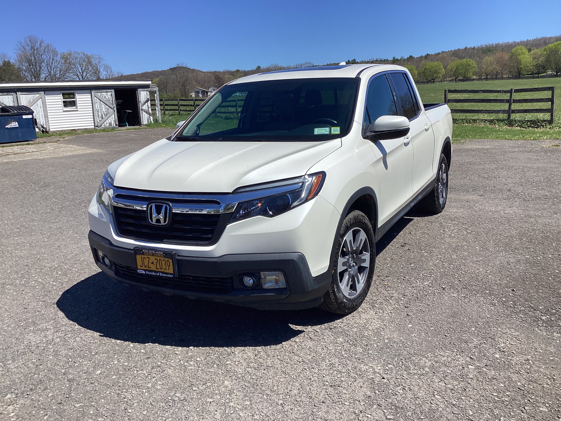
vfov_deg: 45.4
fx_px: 502
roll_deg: +2.2
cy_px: 210
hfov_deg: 58.4
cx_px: 280
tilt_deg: -11.6
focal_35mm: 31
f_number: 2.4
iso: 25
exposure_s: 1/1812
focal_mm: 3.3
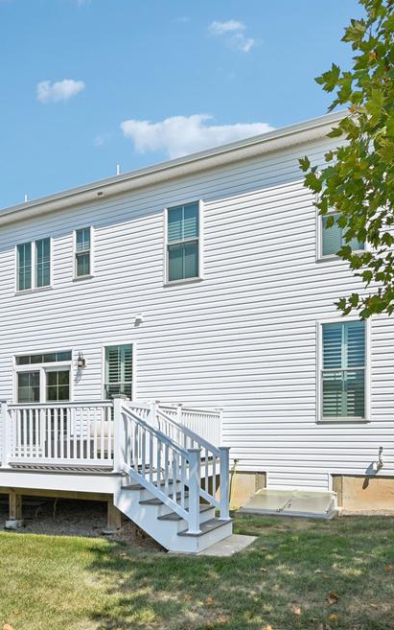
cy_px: 304
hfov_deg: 44.6
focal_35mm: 28
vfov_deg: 66.8
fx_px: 477
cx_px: 154
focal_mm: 17.5
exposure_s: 1/2500
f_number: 8
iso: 400
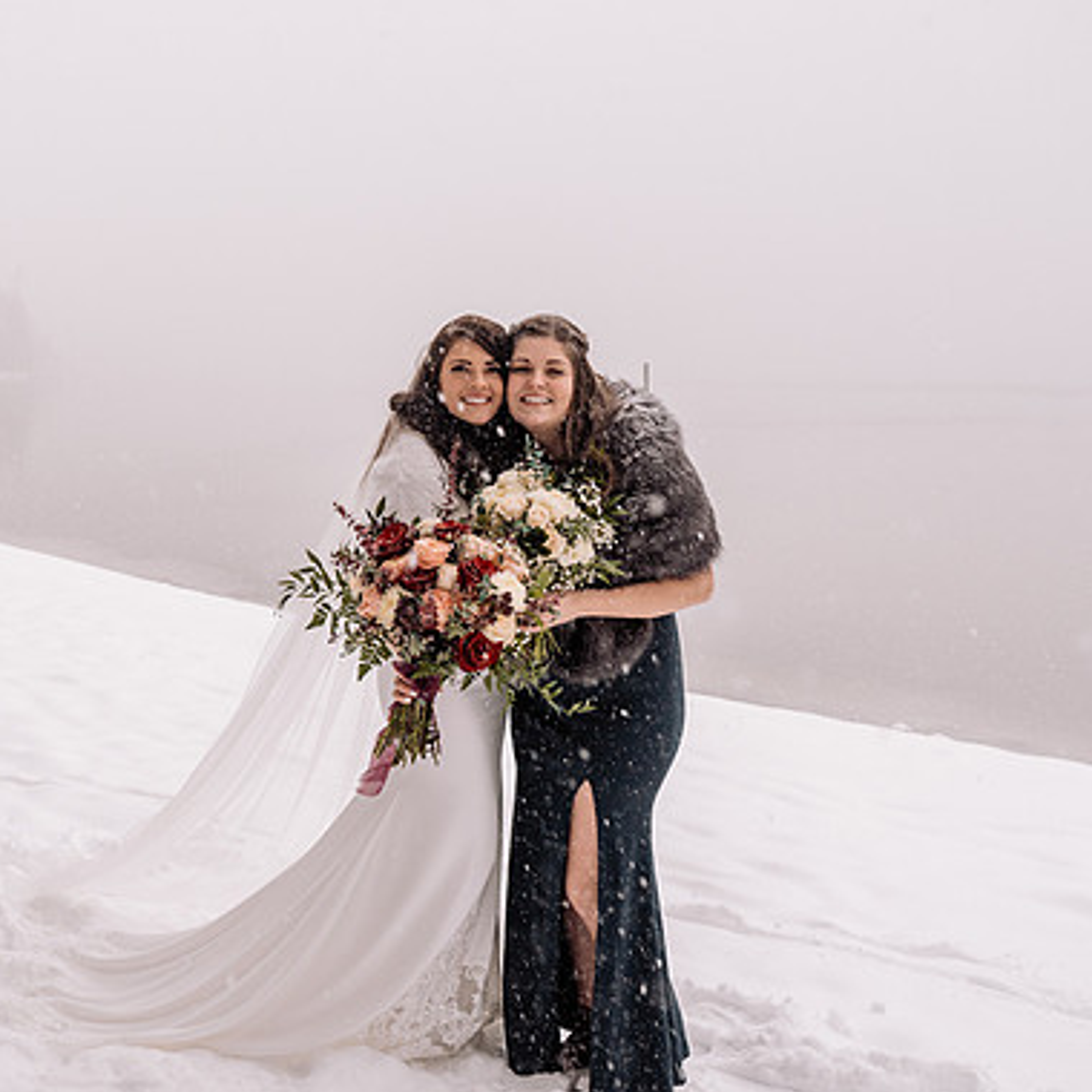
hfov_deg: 35.9
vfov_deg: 36.1
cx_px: 437
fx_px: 1677
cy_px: 545
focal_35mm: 47
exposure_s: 1/250
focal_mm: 35
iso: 1250
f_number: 5
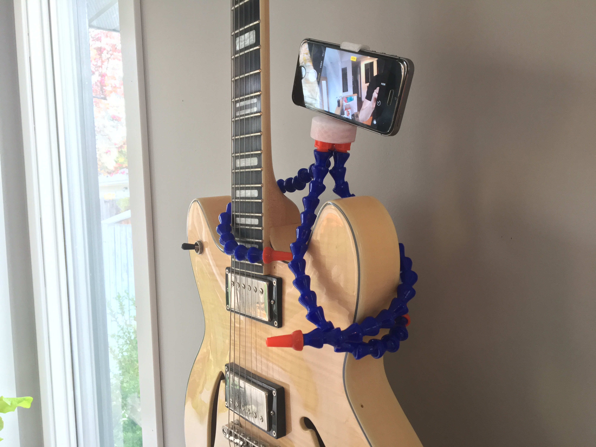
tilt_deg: -3.7
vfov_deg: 48.2
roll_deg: +1.6
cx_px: 298
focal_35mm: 29
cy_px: 224
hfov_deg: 61.7
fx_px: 499
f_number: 2.2
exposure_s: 1/30
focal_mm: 4.15
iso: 125
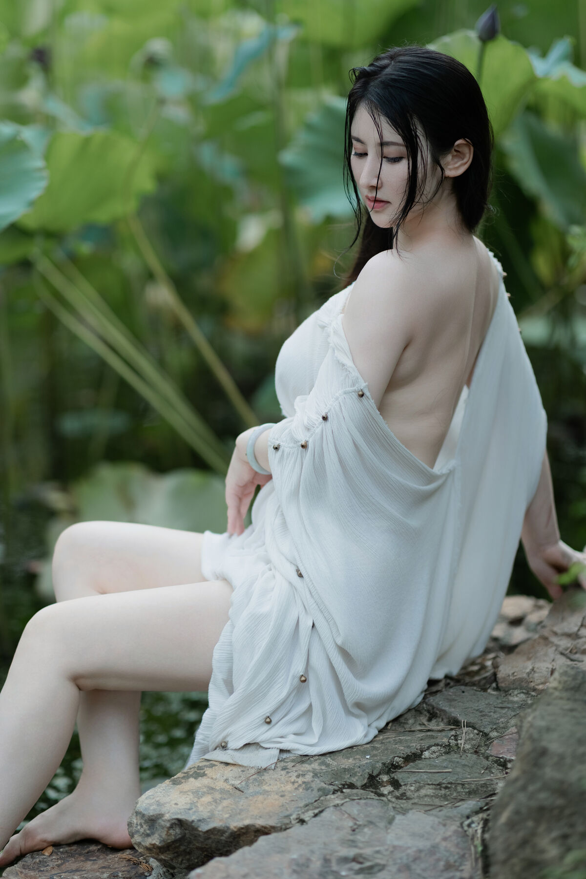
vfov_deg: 23.9
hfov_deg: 16.1
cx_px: 293
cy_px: 440
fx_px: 2075
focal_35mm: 85
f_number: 1.8
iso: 100
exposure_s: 1/500
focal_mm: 85
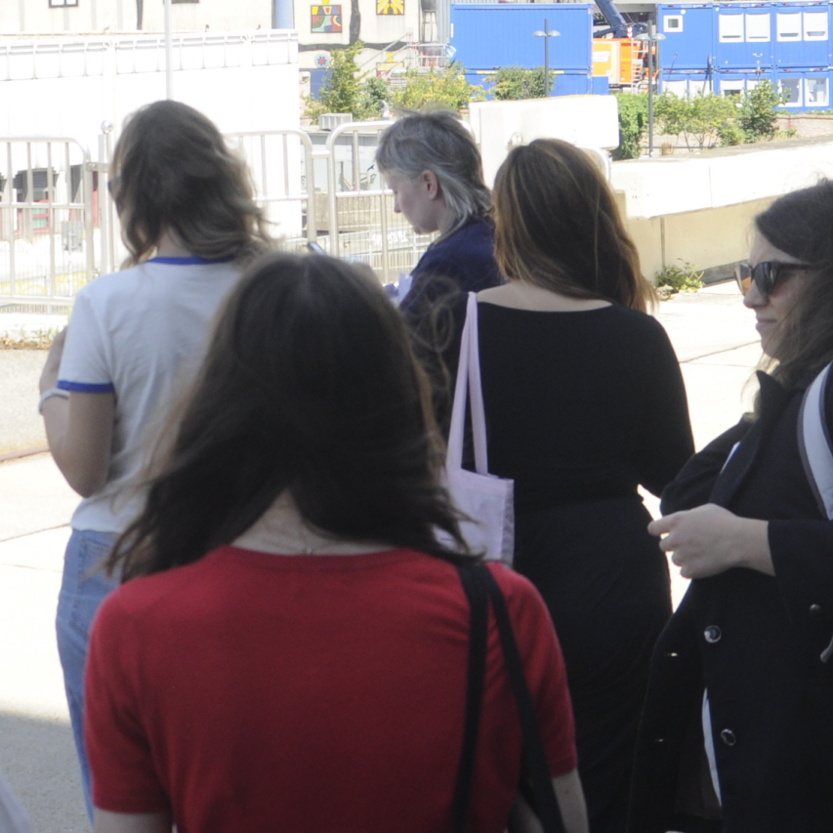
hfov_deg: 16.0
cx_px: 2
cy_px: 128
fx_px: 2913
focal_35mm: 107
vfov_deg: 16.1
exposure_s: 1/500
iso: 400
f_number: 11
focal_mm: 28
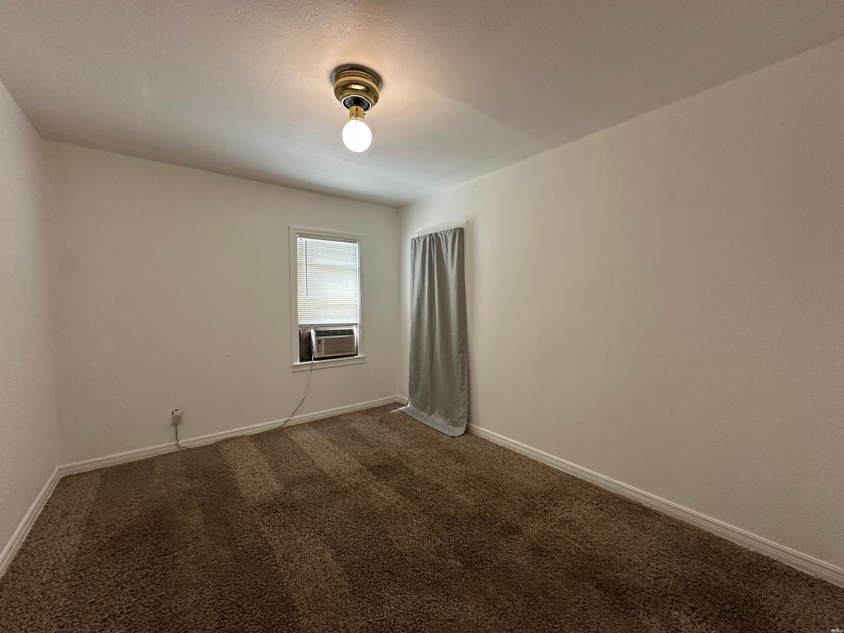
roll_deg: +0.1
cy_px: 316
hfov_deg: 102.1
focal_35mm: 14
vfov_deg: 85.7
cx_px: 422
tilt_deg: -3.2
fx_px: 341
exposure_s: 1/120
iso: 250
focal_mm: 2.22
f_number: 2.2
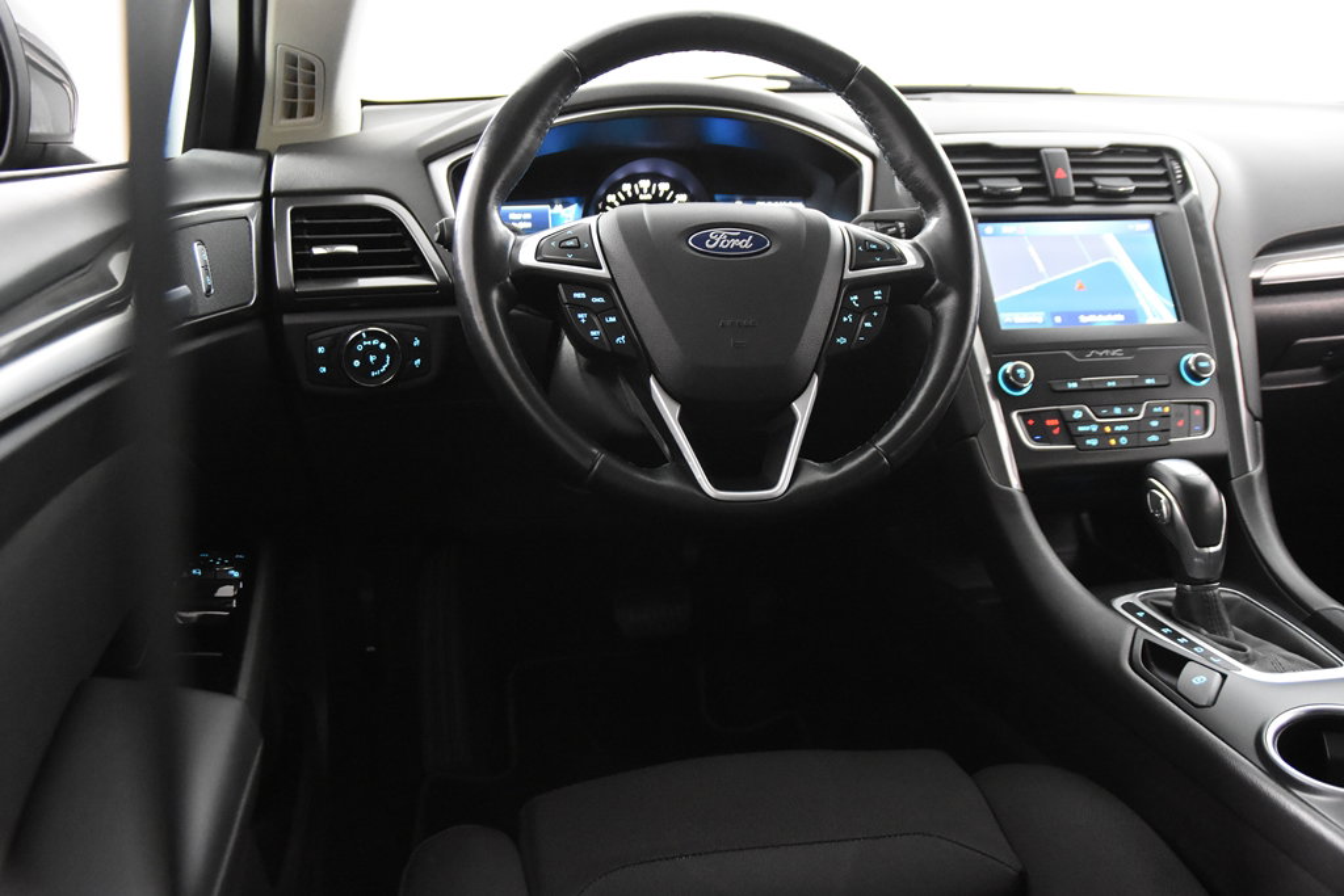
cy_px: 448
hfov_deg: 53.1
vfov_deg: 36.9
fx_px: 1344
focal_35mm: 36
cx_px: 672
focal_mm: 24
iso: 5600
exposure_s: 1/40
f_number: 3
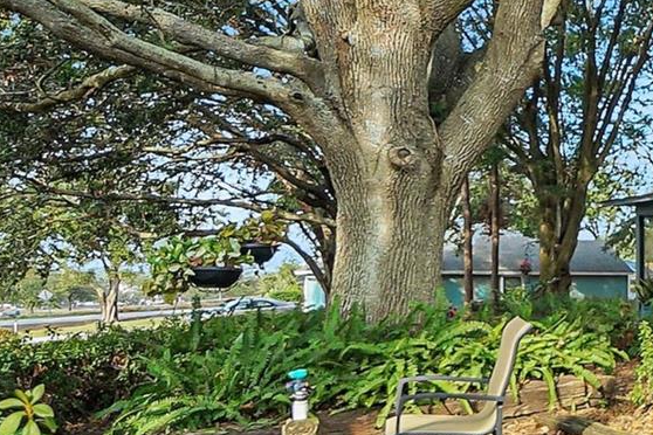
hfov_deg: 36.3
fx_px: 780
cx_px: 764
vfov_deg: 31.1
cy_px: 261
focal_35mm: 43
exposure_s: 1/250
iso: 200
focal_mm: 10
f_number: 4.5
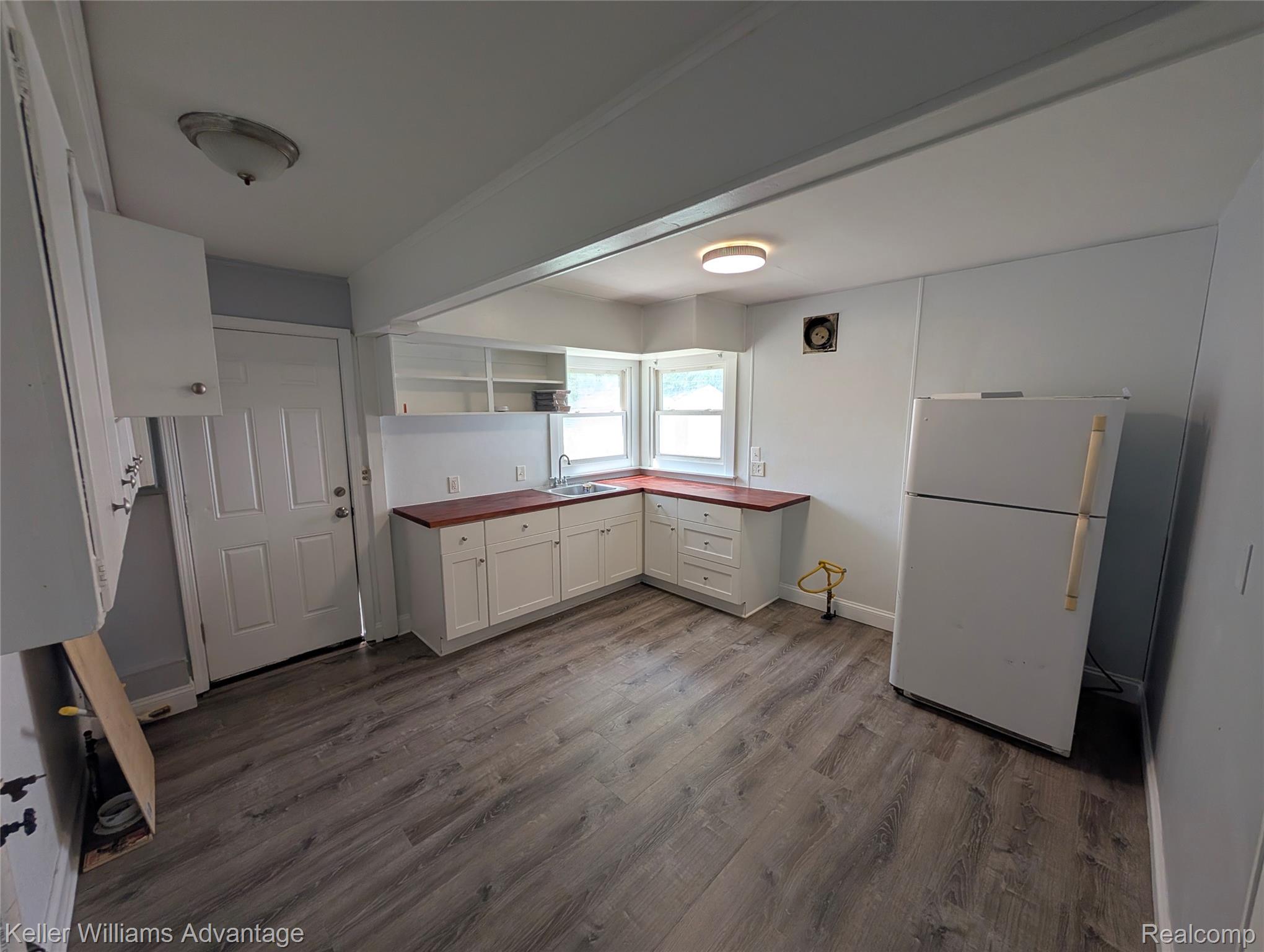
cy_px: 476
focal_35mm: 12
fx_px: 439
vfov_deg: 94.6
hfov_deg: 110.5
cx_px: 632
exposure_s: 1/120
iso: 73
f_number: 1.7
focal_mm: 2.02
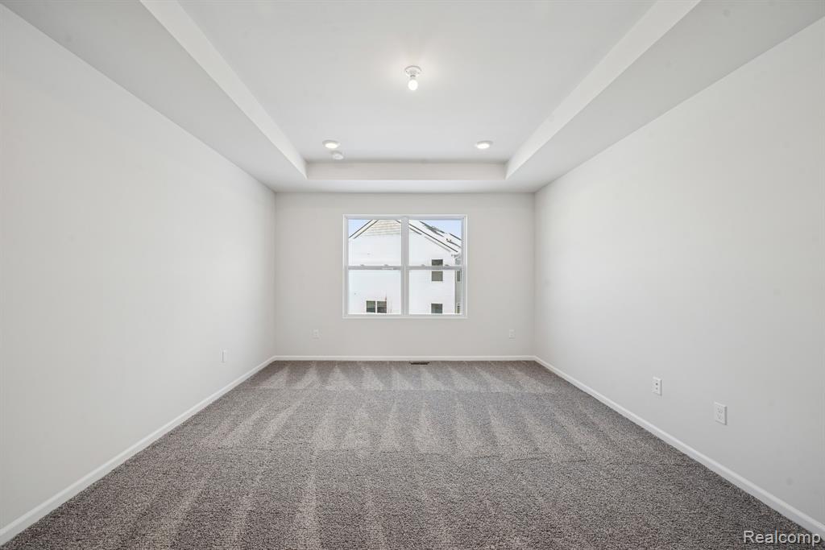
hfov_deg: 104.2
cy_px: 275
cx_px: 412
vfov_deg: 81.2
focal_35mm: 14
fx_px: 321
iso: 50
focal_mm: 14
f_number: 9
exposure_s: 1/8
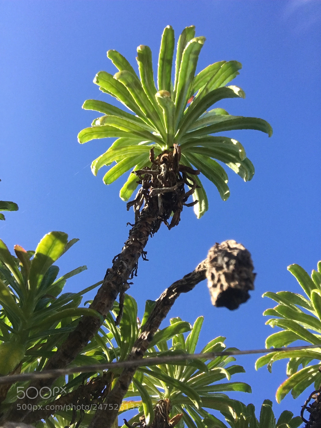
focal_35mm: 31
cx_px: 160
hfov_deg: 45.4
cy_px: 214
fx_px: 383
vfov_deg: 58.4
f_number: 2.2
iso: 32
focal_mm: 2.65
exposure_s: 1/686
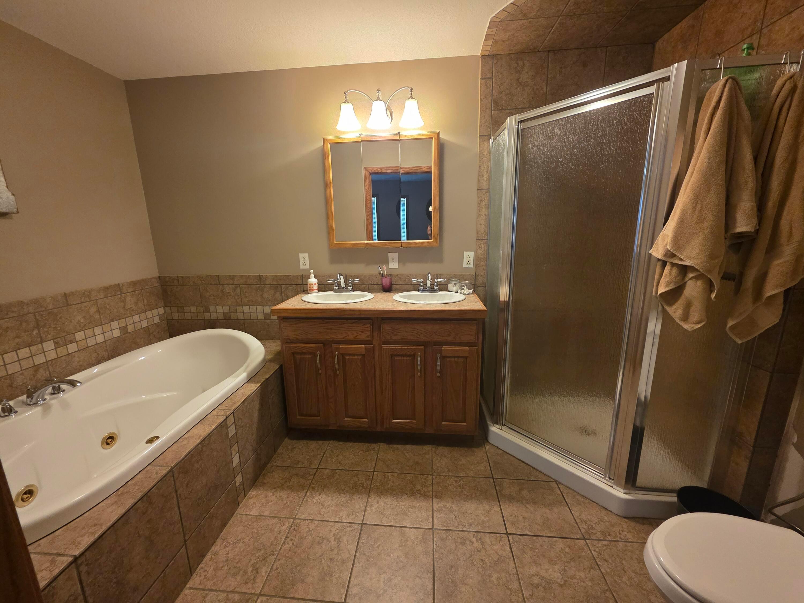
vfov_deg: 89.9
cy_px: 302
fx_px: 302
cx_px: 402
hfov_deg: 106.2
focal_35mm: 13
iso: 500
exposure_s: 1/60
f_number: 1.9
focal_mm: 2.2
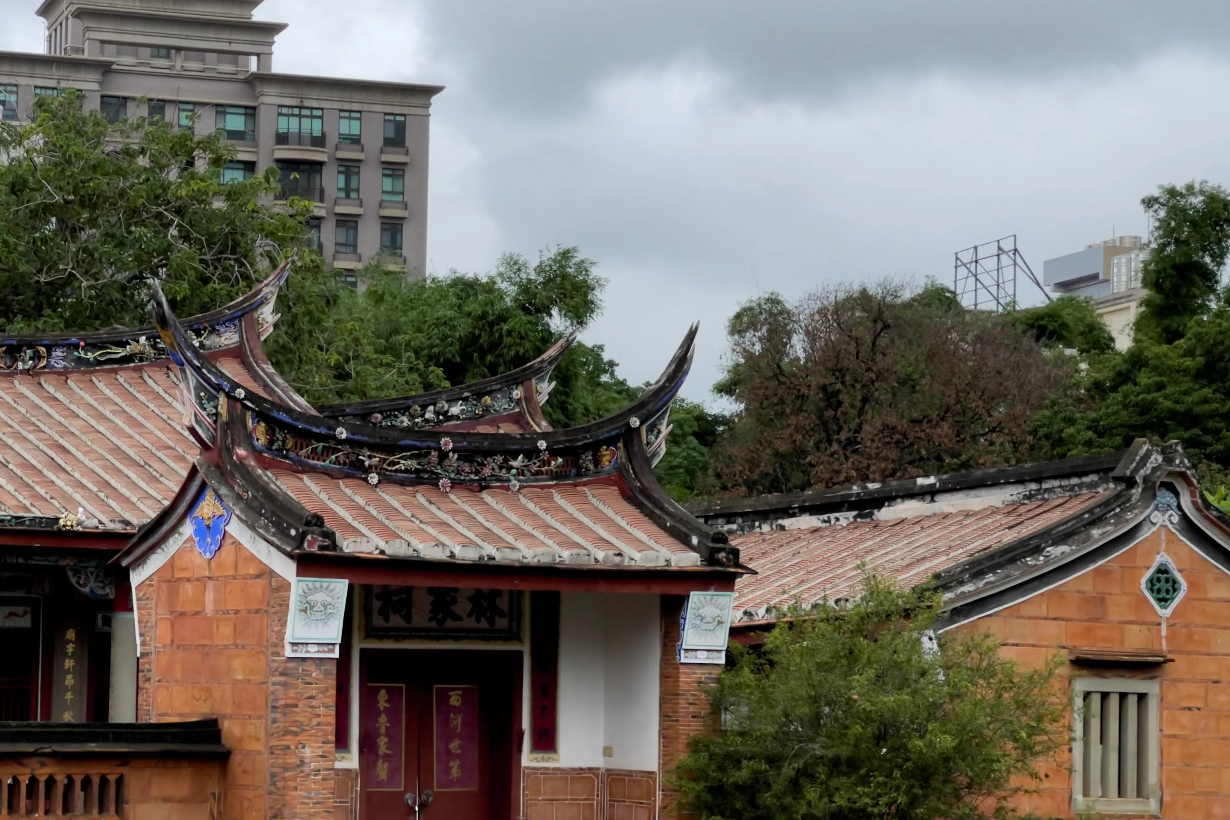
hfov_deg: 21.0
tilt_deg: +2.5
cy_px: 509
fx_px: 3314
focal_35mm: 97
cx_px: 483
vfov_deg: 14.1
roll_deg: -1.3
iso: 20
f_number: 2.2
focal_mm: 7.5
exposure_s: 1/1107
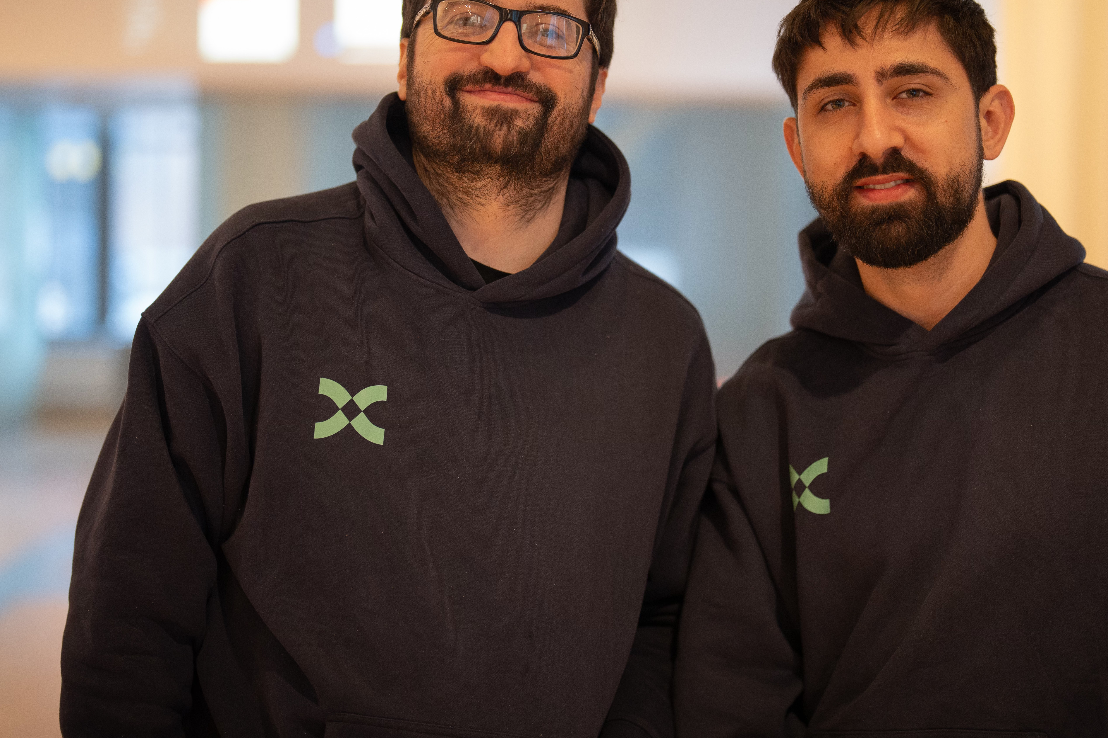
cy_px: 301
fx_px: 2124
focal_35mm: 69
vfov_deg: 19.7
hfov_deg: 29.2
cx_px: 618
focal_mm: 50
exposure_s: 1/200
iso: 1000
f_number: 1.2
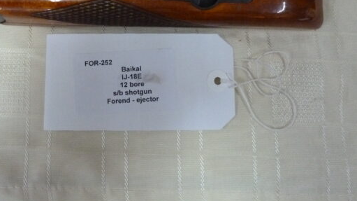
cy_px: 65
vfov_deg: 36.2
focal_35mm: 32
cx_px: 149
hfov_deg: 60.7
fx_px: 303
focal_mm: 4.1
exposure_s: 1/40
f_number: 3.3
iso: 800
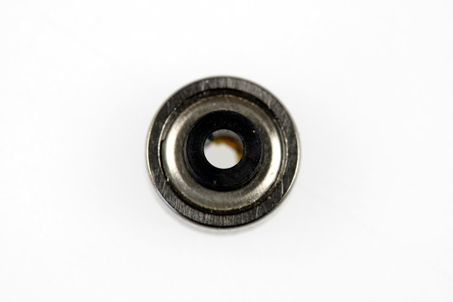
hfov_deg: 22.6
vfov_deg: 15.2
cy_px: 151
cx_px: 226
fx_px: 1133
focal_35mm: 90
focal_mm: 60
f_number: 5.6
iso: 400
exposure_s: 1/200
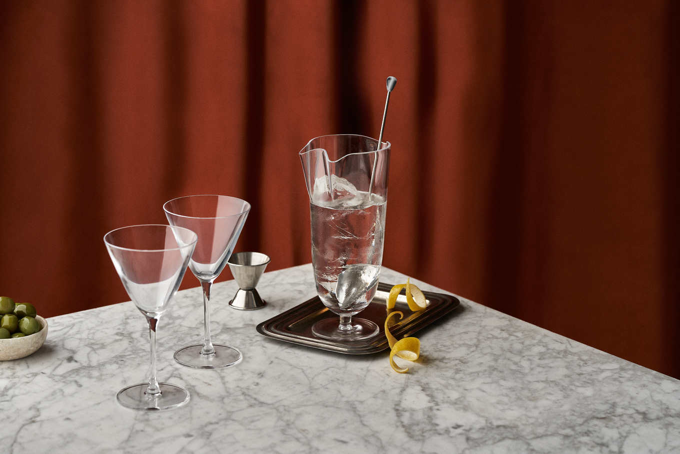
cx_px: 340
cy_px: 227
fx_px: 1700
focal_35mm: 90
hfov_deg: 22.6
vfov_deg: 15.2
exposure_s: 1/100
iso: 200
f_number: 5.6
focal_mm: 90
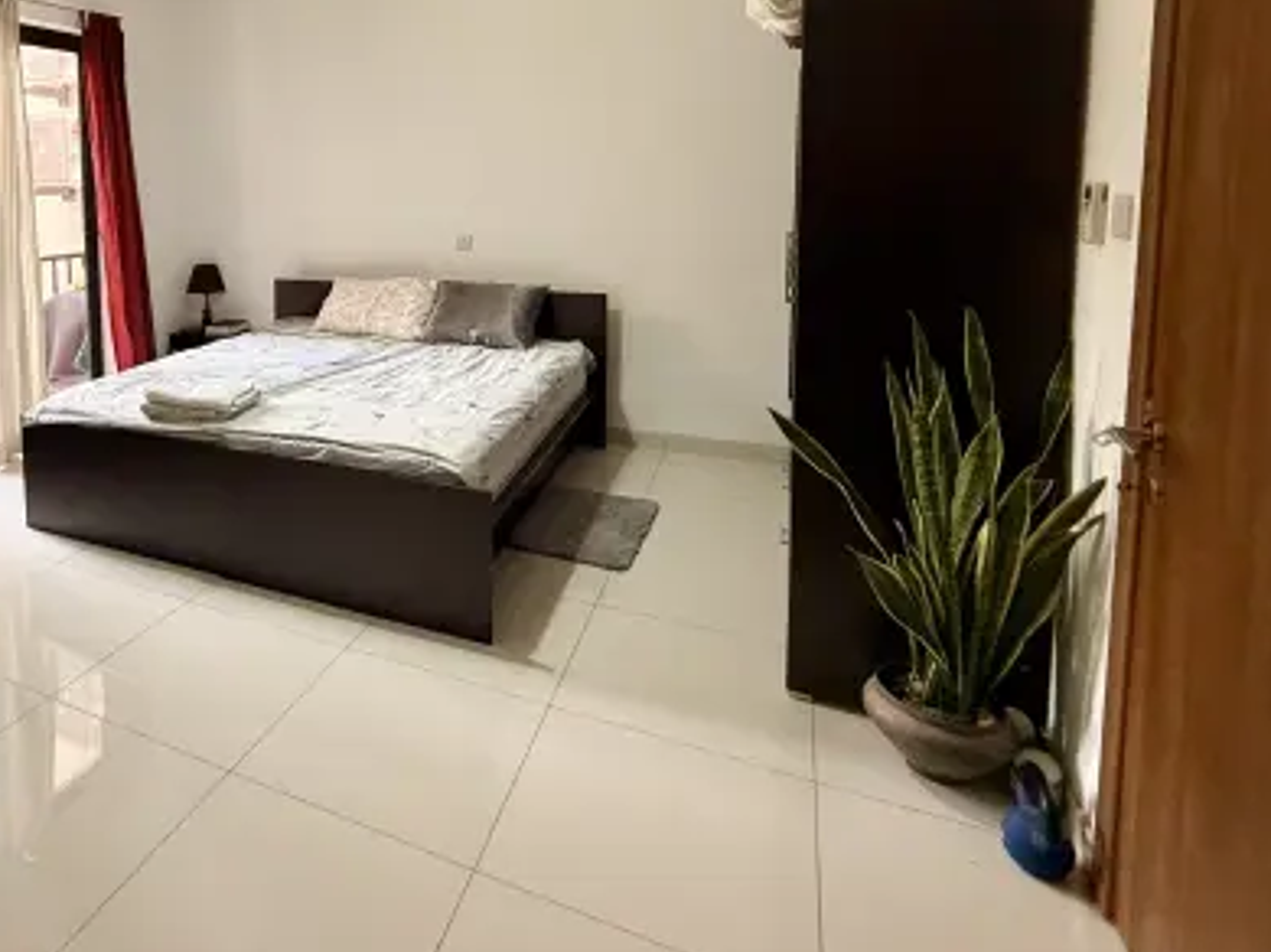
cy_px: 258
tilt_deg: -4.8
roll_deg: +0.4
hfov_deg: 69.2
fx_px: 844
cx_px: 319
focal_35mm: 23
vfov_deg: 56.4
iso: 250
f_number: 2.2
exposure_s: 1/50
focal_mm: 2.22
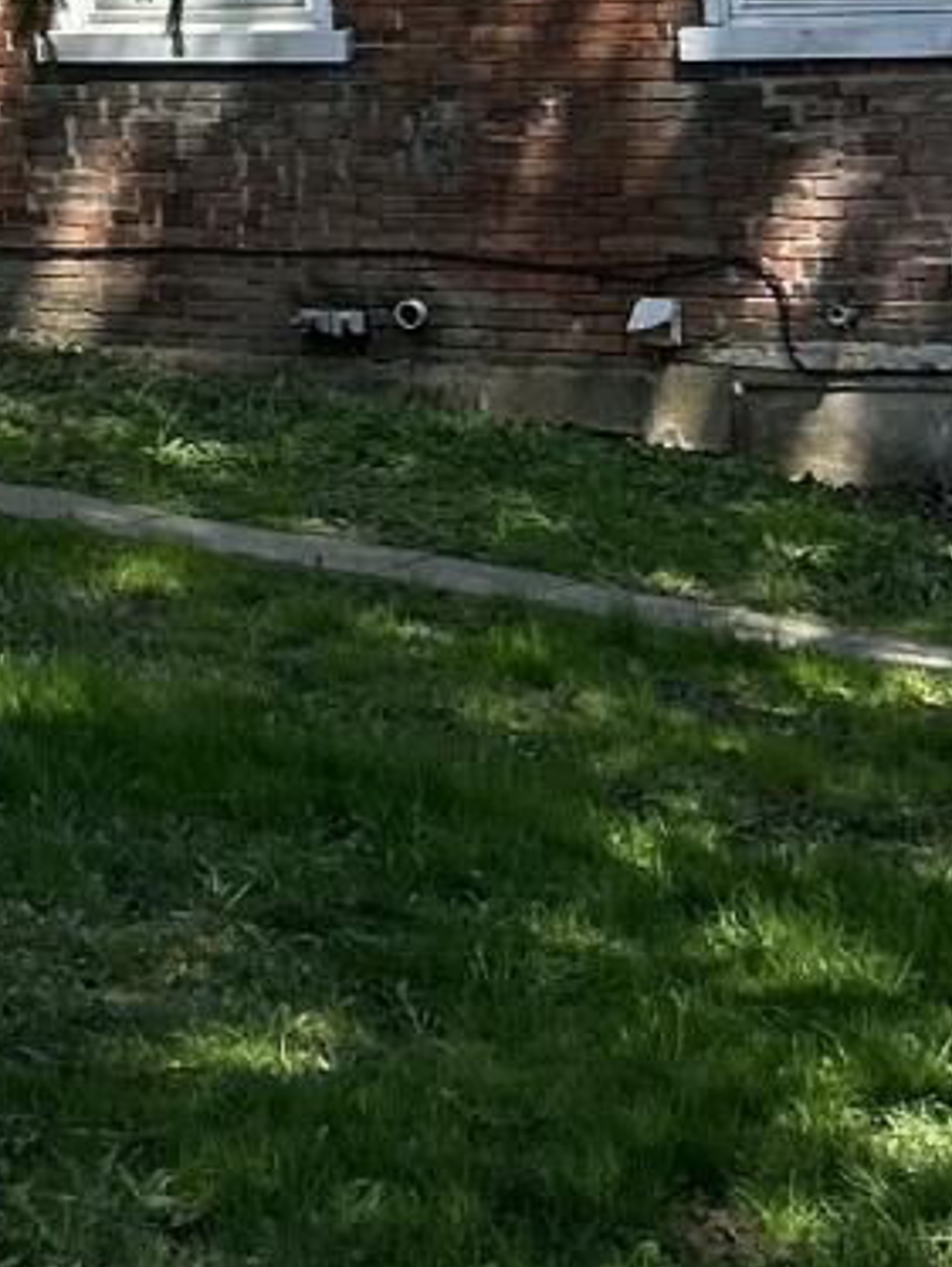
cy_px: -539
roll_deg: +1.6
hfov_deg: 10.0
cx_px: -816
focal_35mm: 139
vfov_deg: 13.5
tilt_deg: +4.8
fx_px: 5091
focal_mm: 5.7
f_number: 1.5
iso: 50
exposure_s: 1/2008
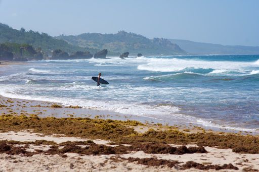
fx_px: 611
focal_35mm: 85
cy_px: 86
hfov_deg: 23.9
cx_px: 130
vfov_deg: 16.1
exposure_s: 1/1600
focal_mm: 85
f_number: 5.6
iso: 160
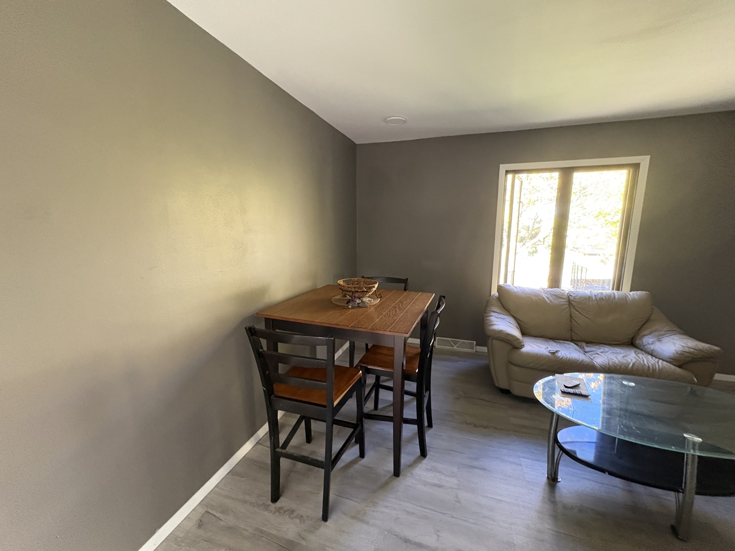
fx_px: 297
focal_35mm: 14
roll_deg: +0.9
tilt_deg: -8.8
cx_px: 368
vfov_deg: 85.7
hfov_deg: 102.1
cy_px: 276
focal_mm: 2.22
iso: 640
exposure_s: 1/60
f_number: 2.2
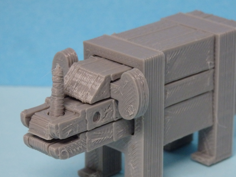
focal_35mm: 151
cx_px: 153
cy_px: 113
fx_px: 1030
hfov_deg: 13.1
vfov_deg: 9.8
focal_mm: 20.9
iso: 800
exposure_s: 1/30
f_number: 5.2
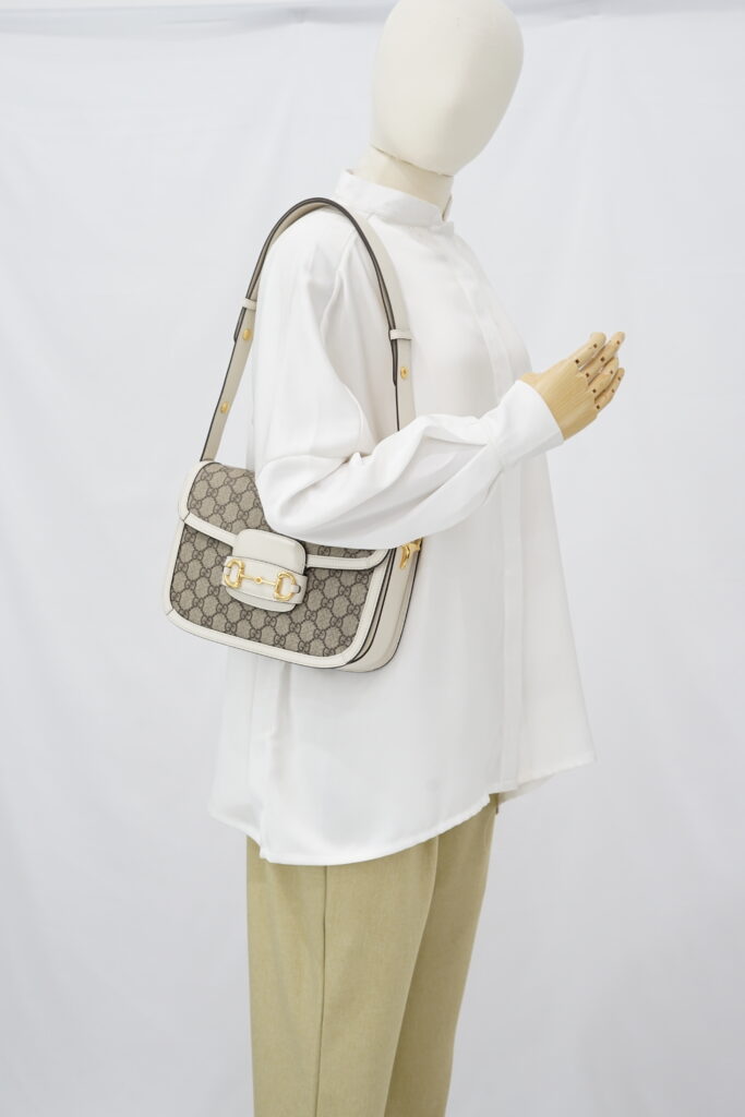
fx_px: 1551
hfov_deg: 27.0
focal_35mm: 50
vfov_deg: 39.6
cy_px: 558
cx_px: 372
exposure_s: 1/10
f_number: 6.3
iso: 640
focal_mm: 50
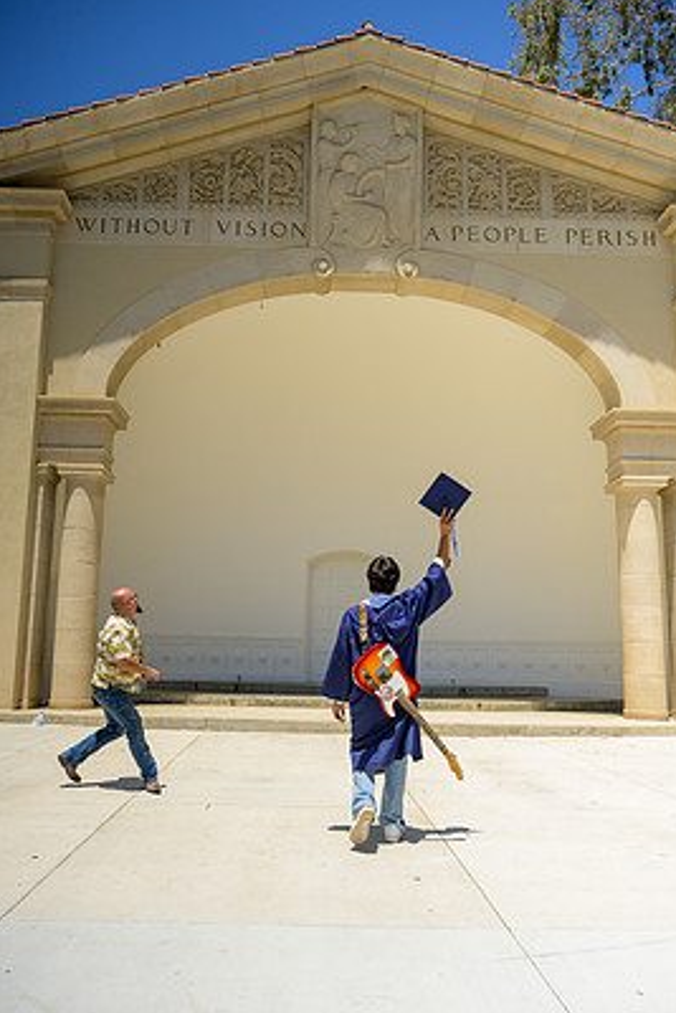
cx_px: 314
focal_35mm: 27
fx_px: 760
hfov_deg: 47.9
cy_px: 550
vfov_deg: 67.2
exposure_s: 1/8000
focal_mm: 24
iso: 800
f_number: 4
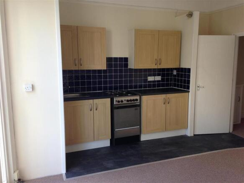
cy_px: 92
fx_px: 233
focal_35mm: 33
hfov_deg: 55.4
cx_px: 122
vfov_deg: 42.9
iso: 64
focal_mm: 4.12
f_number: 2.4
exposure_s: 1/60
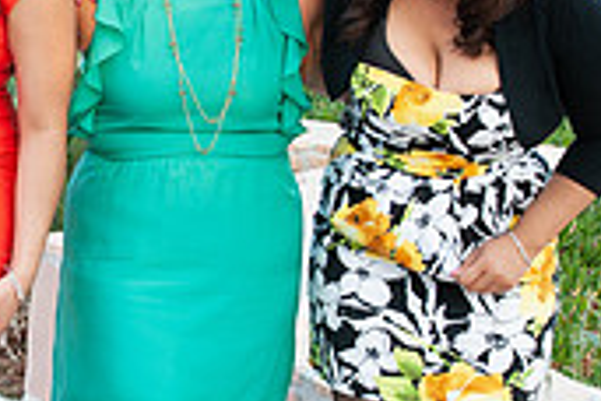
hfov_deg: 21.0
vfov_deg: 14.4
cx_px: 56
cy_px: 215
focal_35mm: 95
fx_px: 1586
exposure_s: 1/100
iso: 640
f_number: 5.6
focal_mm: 28
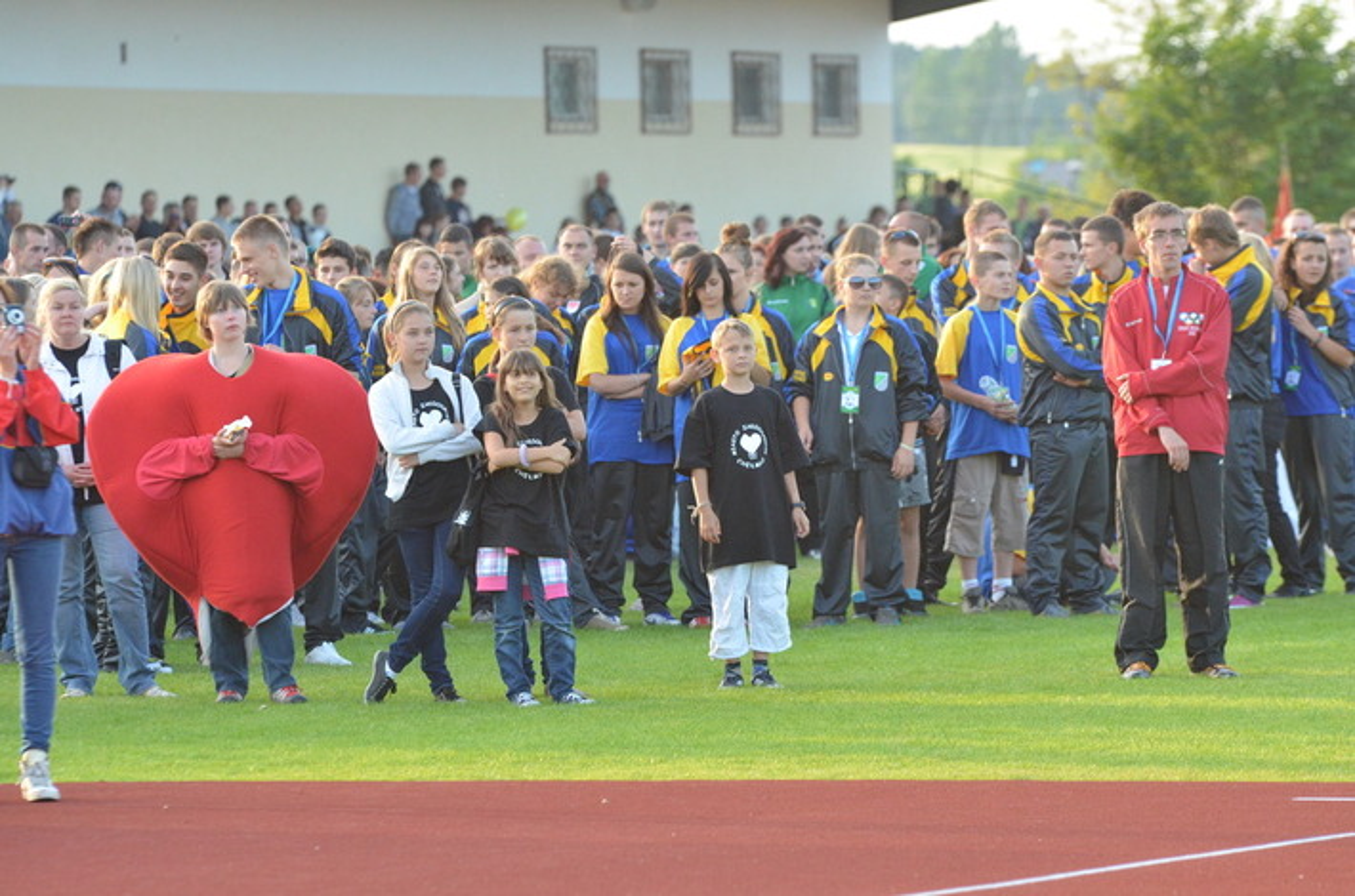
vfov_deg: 4.6
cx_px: 678
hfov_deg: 6.9
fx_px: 11266
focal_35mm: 300
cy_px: 448
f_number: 5
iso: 1600
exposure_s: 1/640
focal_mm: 200
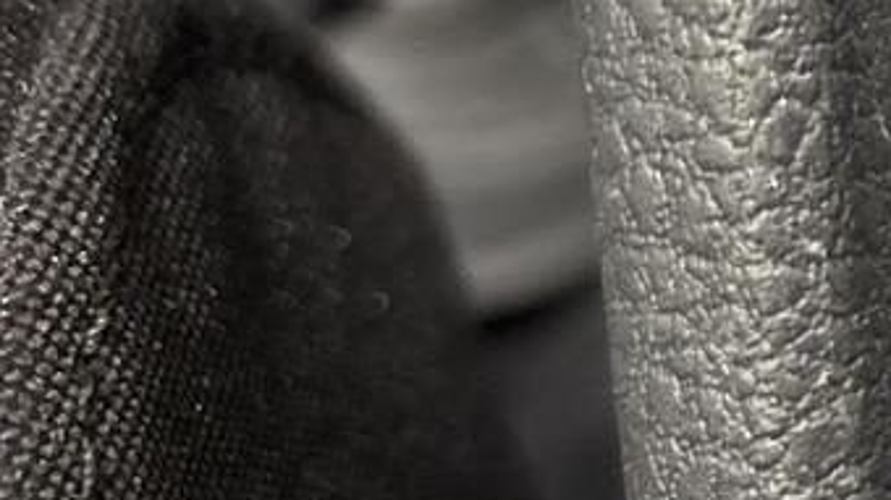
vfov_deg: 10.0
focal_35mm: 120
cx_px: 1861
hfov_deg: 14.4
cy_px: -58
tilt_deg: -72.6
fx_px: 2834
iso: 500
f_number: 1.6
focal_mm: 5.96
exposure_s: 1/25
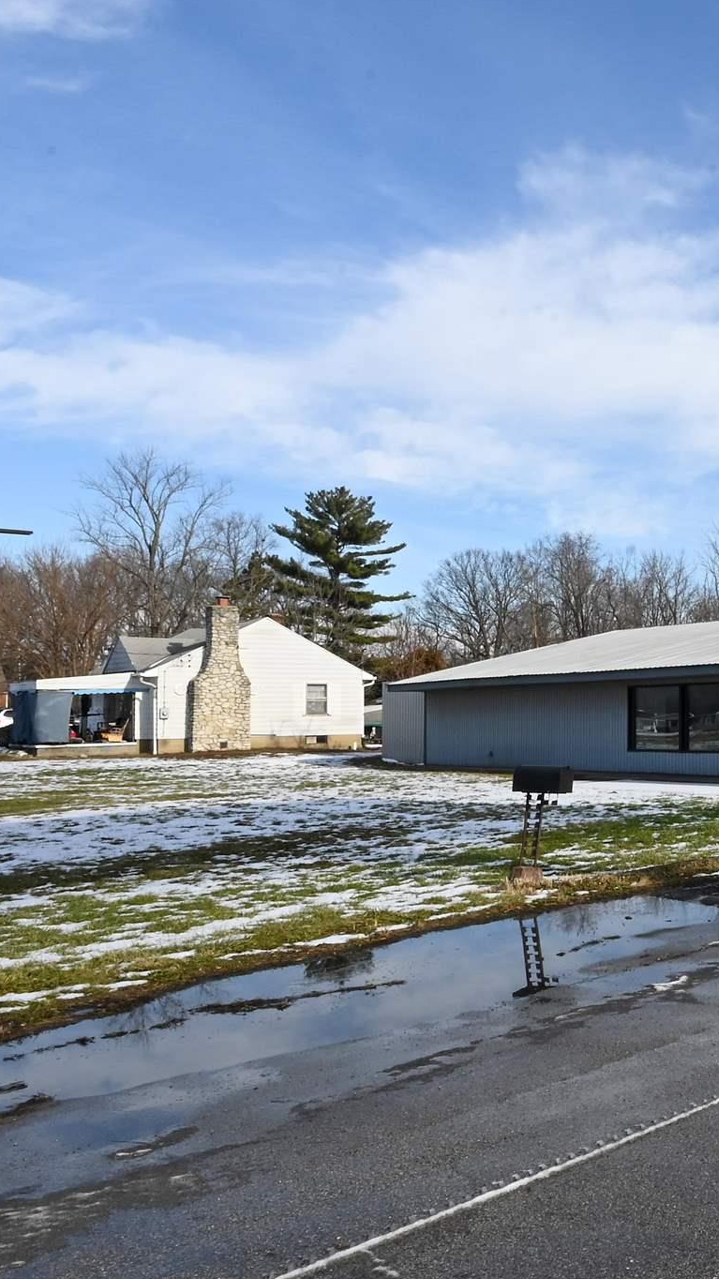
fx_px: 1119
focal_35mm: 33
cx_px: 1039
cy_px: 674
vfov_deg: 59.5
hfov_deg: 26.9
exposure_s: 1/125
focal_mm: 14
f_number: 20
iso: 320
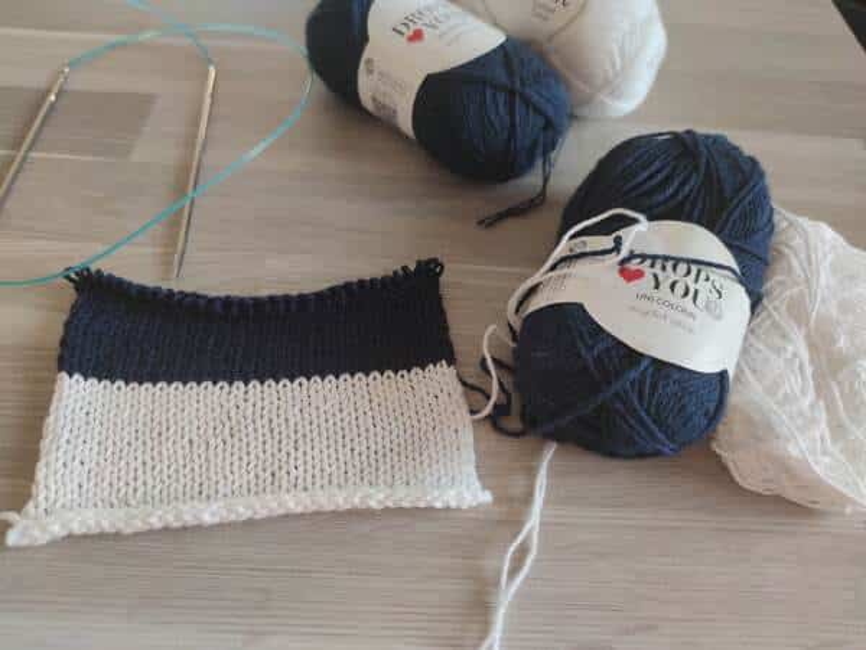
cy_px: 325
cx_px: 433
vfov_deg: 56.8
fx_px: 600
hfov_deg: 71.6
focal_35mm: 24
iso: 204
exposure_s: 1/100
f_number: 1.69
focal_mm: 6.72
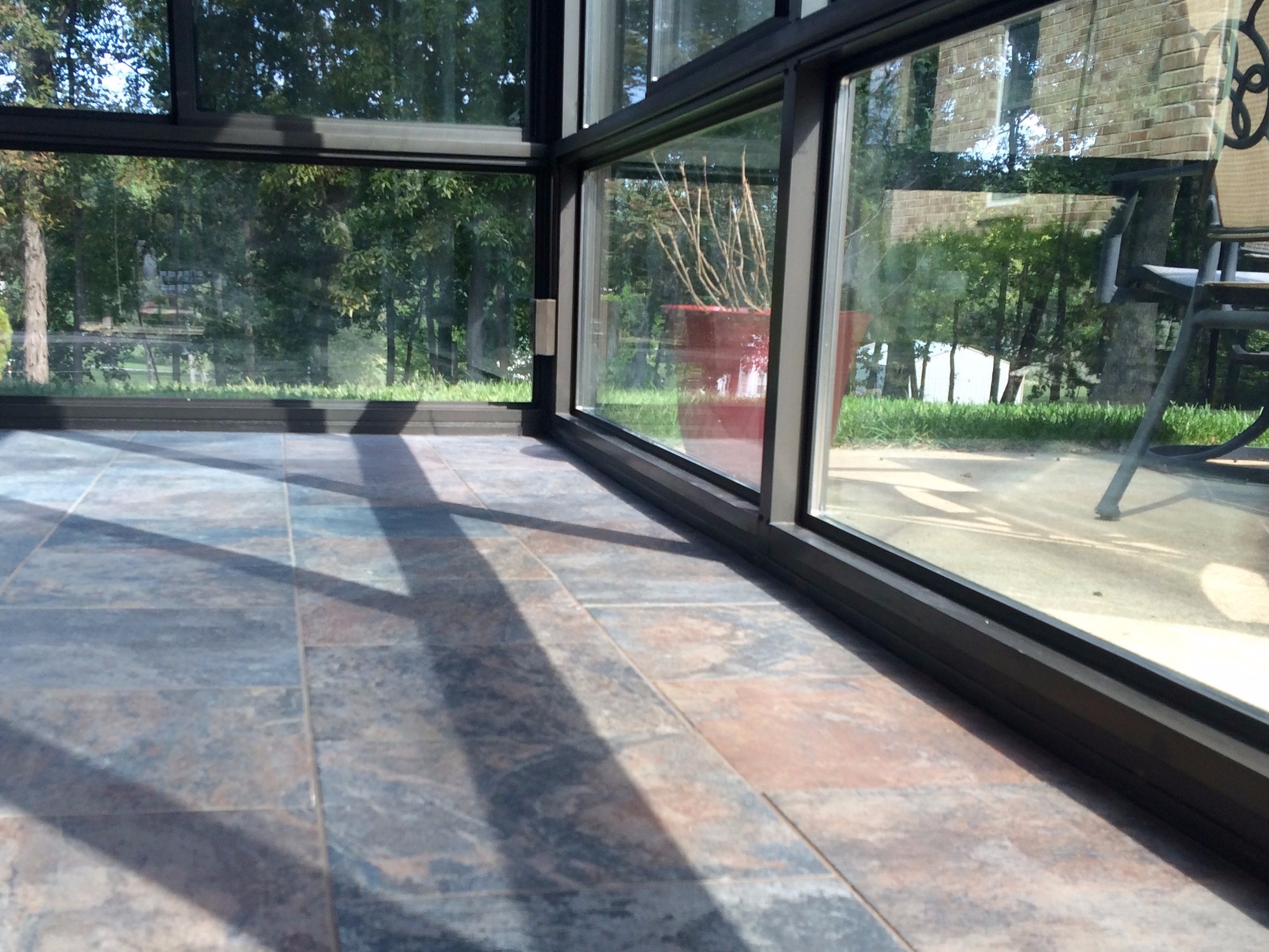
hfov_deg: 45.7
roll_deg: -1.4
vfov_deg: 34.8
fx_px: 1503
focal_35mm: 41
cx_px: 577
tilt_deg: -14.3
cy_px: 645
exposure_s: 1/241
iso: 32
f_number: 2.2
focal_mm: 4.15
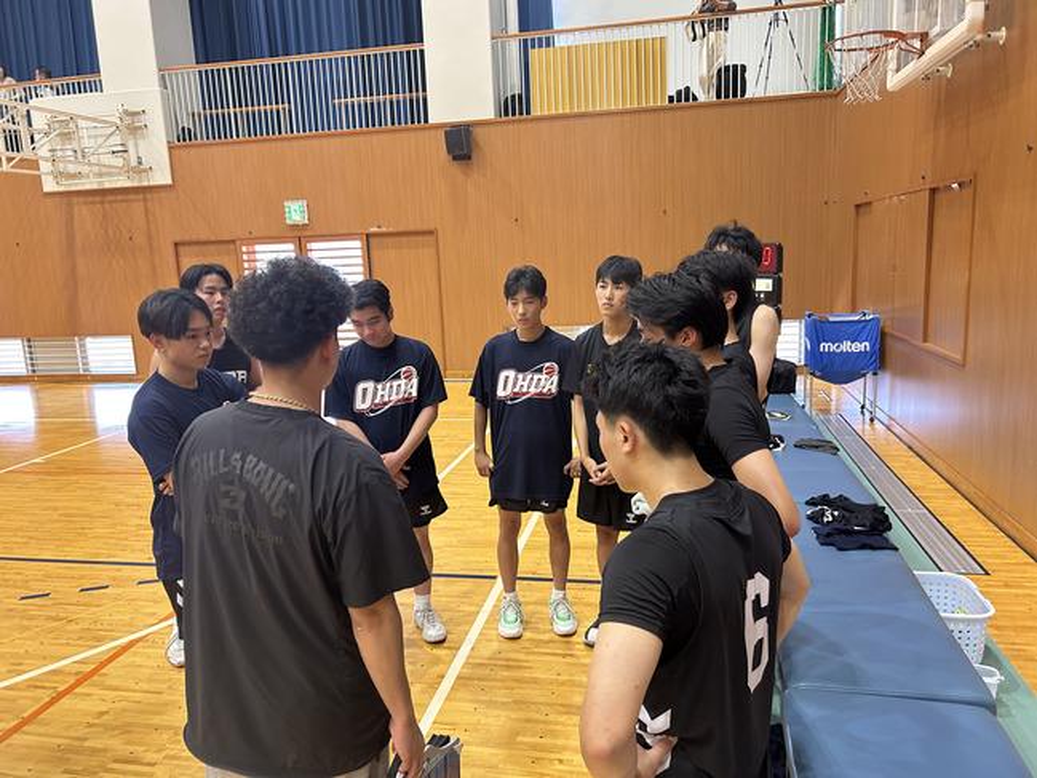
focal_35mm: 26
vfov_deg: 53.1
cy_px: 389
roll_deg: +3.1
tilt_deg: -10.6
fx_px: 779
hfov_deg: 67.3
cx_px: 518
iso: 125
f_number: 1.5
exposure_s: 1/60
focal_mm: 5.7
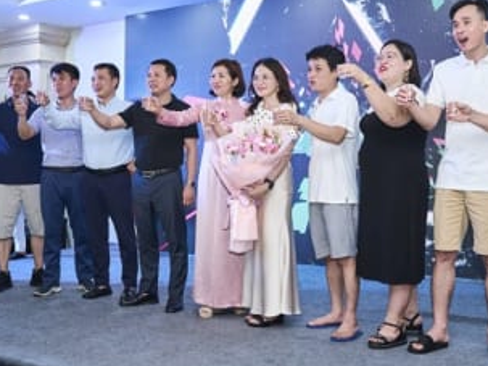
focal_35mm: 47
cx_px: 243
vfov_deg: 30.7
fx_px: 666
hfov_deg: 40.2
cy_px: 159
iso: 500
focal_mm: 29.8
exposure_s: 1/160
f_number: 2.8
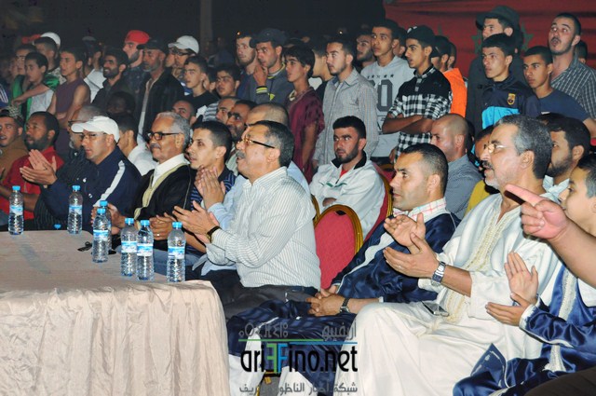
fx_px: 1364
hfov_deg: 24.6
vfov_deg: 16.5
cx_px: 298
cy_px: 198
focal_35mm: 82
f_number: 5.6
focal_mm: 55
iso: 800
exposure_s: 1/60
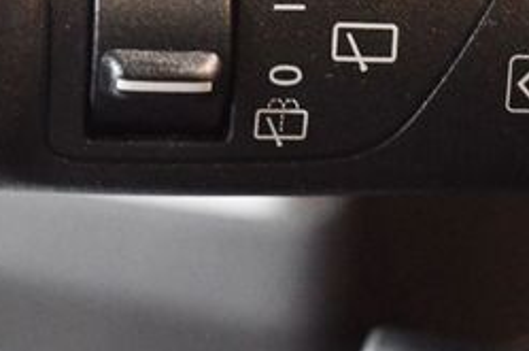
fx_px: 2039
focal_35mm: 139
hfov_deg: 14.8
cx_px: 189
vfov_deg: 9.8
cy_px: 72
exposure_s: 1/60
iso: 11400
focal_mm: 36
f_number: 5
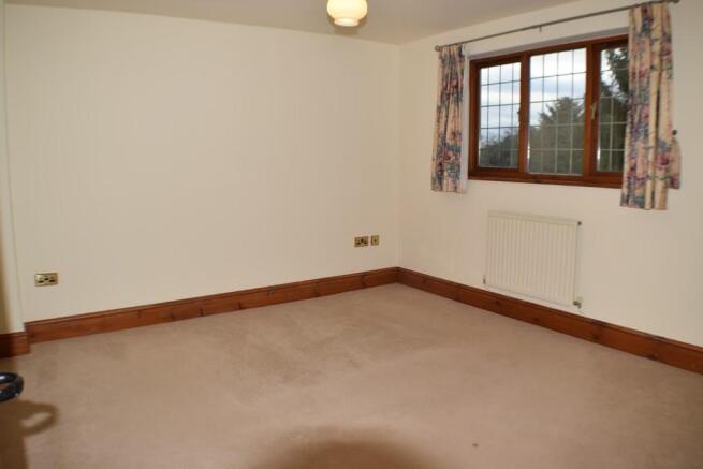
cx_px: 352
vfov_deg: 38.4
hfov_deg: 55.1
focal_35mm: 34
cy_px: 234
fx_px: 674
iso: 125
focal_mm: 23
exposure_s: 1/60
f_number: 7.1
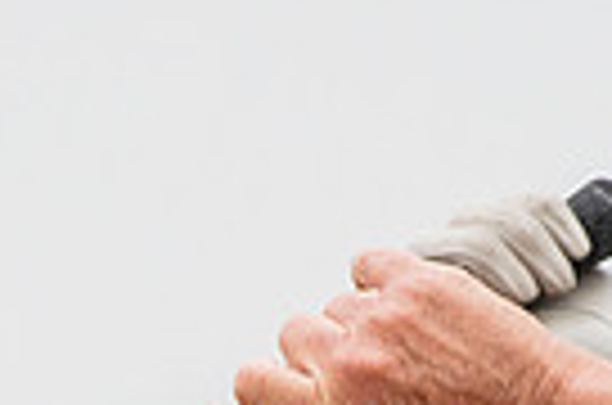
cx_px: 243
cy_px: 839
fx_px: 47879
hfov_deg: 0.7
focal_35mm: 2823
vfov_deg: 0.5
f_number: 8
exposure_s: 1/1000
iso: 800
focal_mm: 440
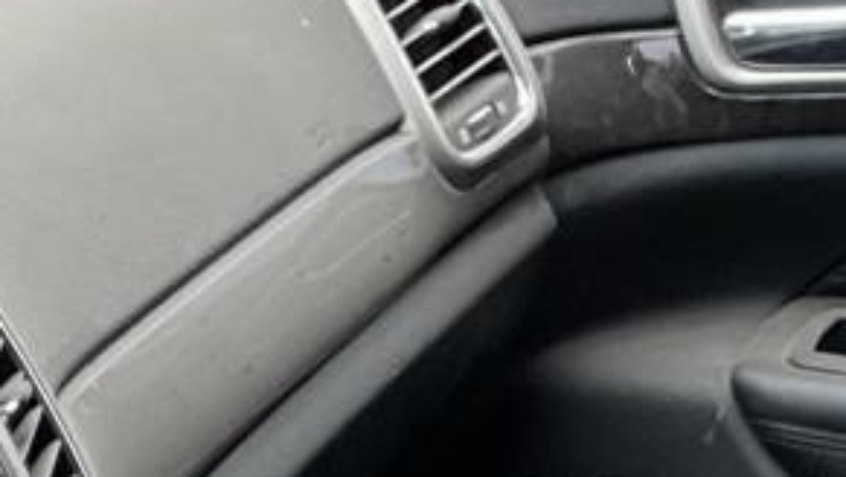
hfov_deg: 13.2
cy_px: 1216
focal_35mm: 139
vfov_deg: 8.0
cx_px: -893
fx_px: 3120
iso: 16
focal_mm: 3
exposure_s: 1/295
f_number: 1.8
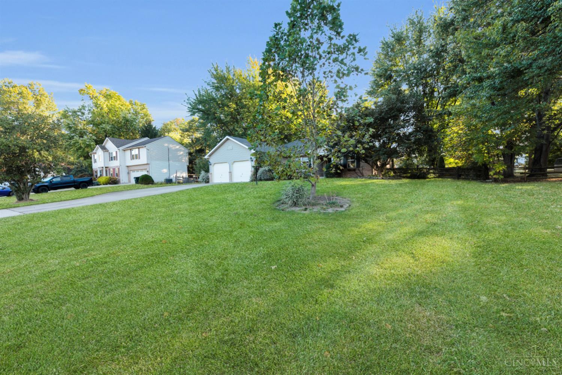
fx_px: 250
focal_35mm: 16
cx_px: 281
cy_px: 188
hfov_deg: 96.7
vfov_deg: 73.7
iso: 400
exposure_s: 1/100
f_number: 8
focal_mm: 16
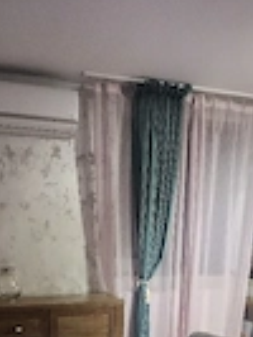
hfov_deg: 36.7
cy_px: 367
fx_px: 379
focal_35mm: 39
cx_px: 96
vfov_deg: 39.5
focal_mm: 1.7
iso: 640
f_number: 2.2
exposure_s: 1/25.1
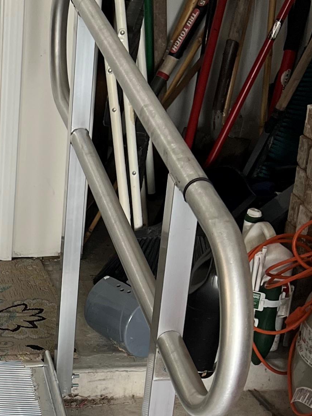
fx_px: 1094
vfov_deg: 20.9
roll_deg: +4.1
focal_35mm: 91
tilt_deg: -31.1
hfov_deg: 15.2
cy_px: 398
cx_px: -138
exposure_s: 1/120
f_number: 1.5
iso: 64
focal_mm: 5.7
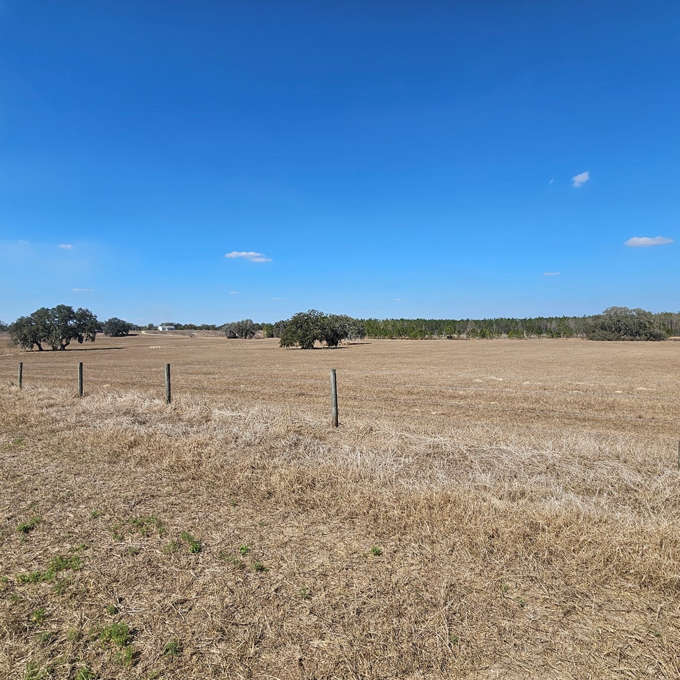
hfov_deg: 87.0
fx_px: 356
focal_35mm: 16
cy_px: 343
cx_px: 295
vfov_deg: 87.4
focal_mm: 2.2
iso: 50
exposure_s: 1/3050
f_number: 2.2
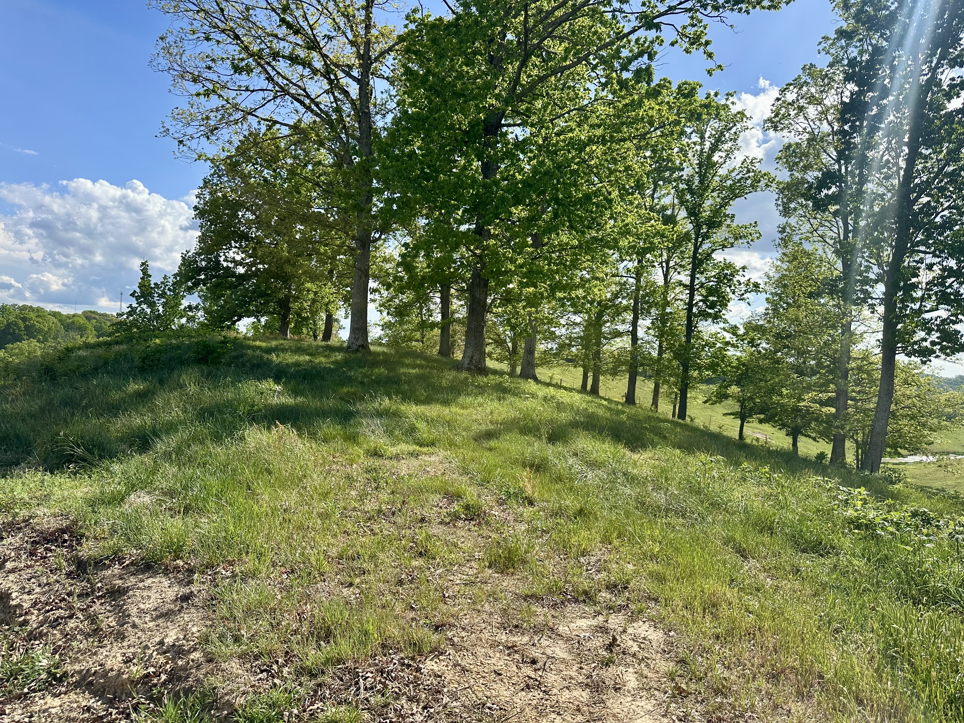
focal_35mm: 24
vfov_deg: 56.8
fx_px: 668
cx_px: 482
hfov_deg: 71.6
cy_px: 362
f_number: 1.78
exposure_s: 1/3597
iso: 80
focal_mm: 6.86
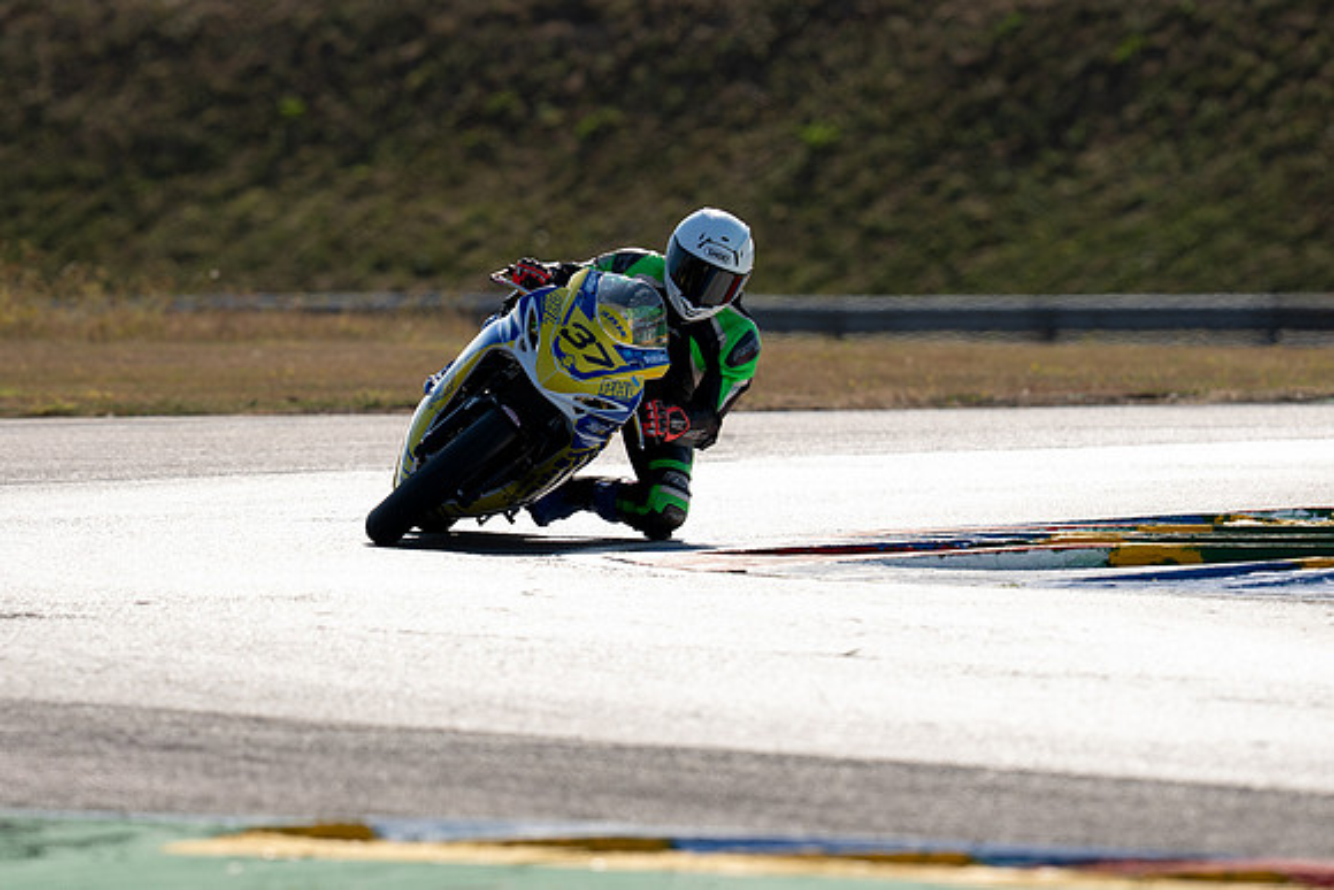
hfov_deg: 3.7
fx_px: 20504
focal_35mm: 553
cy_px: 336
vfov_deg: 2.5
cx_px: 570
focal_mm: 400
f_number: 5
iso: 80
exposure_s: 1/500
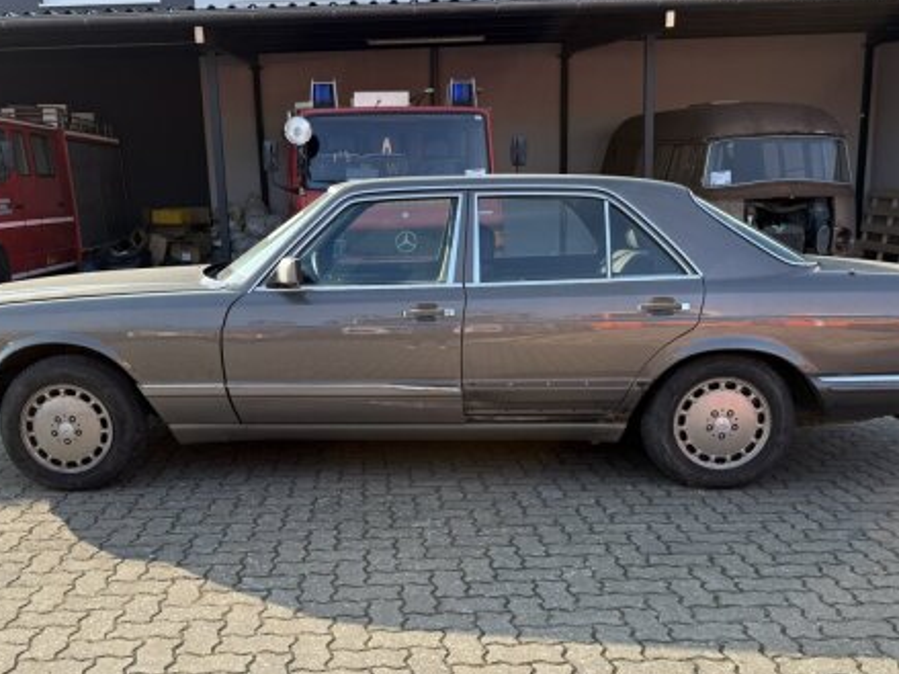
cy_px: 412
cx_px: 395
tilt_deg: -11.6
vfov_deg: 40.5
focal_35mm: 35
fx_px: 909
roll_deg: +1.7
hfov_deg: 52.5
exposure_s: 1/1005
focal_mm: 6.76
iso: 80
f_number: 1.78
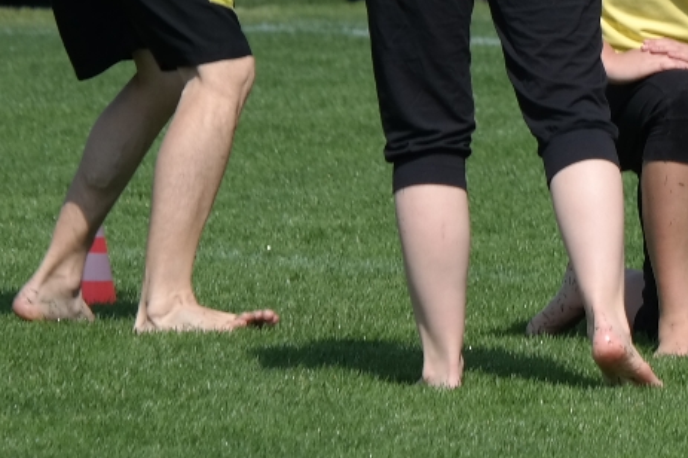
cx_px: 678
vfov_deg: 1.7
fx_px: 15258
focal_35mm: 799
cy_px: -238
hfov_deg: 2.6
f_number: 5.6
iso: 100
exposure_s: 1/500
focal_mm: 150
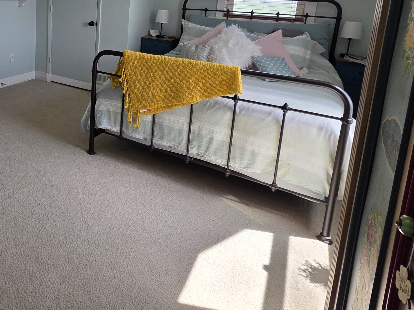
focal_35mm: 25
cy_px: 55
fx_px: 299
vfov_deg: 50.9
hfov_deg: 62.7
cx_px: 75
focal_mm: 2.2
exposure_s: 1/120
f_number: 1.9
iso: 40
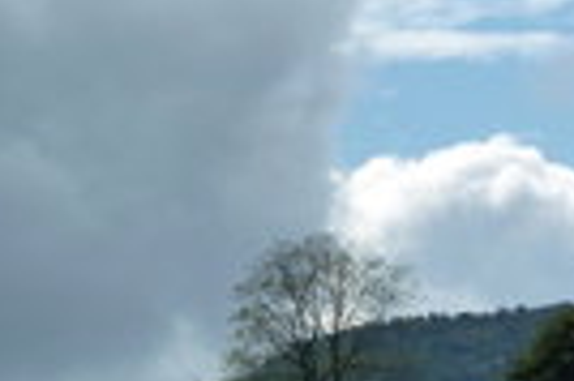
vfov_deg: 4.2
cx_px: 844
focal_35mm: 323
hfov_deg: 6.3
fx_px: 5144
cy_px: 287
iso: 125
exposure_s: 1/800
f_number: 5.6
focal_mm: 17
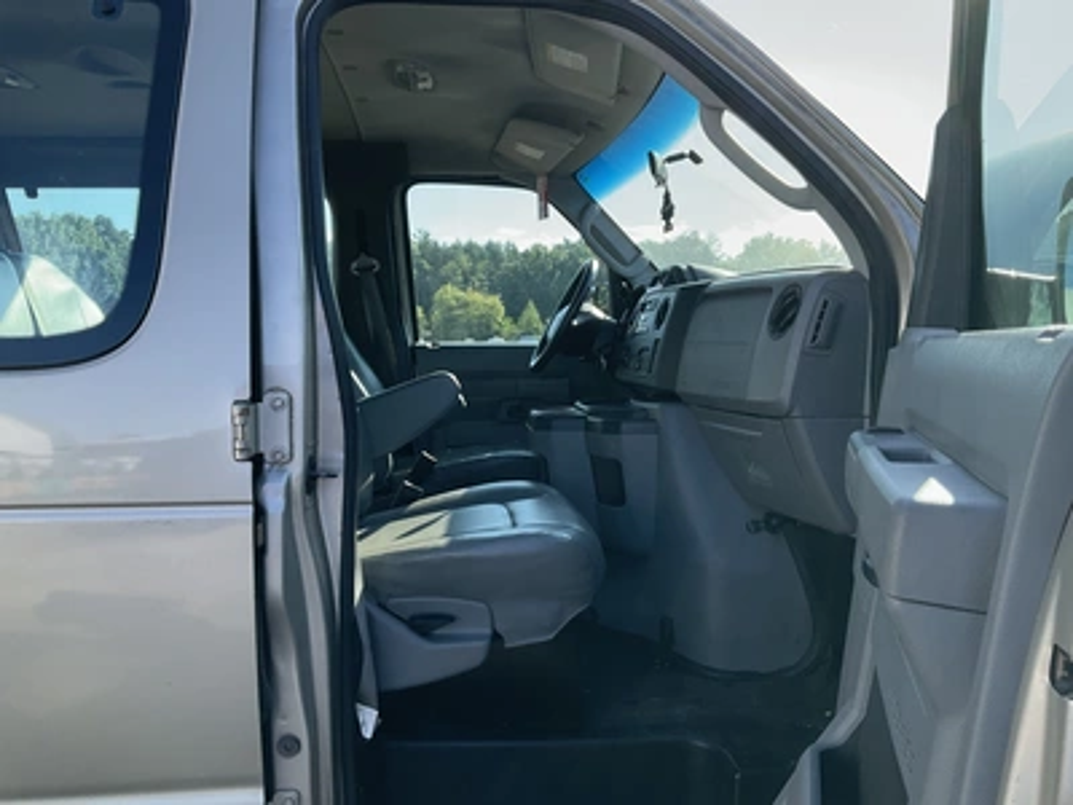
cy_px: 402
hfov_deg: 61.7
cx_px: 536
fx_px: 899
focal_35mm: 29
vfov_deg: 48.2
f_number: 1.8
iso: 25
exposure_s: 1/457
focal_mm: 3
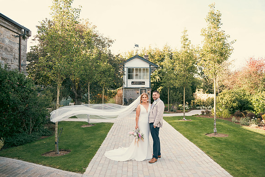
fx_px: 206
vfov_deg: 46.4
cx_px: 132
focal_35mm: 28
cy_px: 88
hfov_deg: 65.5
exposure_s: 1/200
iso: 160
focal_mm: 28
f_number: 3.5
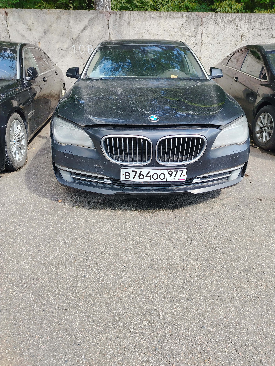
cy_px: 183
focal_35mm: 24
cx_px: 138
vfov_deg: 71.6
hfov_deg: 56.8
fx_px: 254
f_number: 1.75
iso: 100
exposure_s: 1/169
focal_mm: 5.25
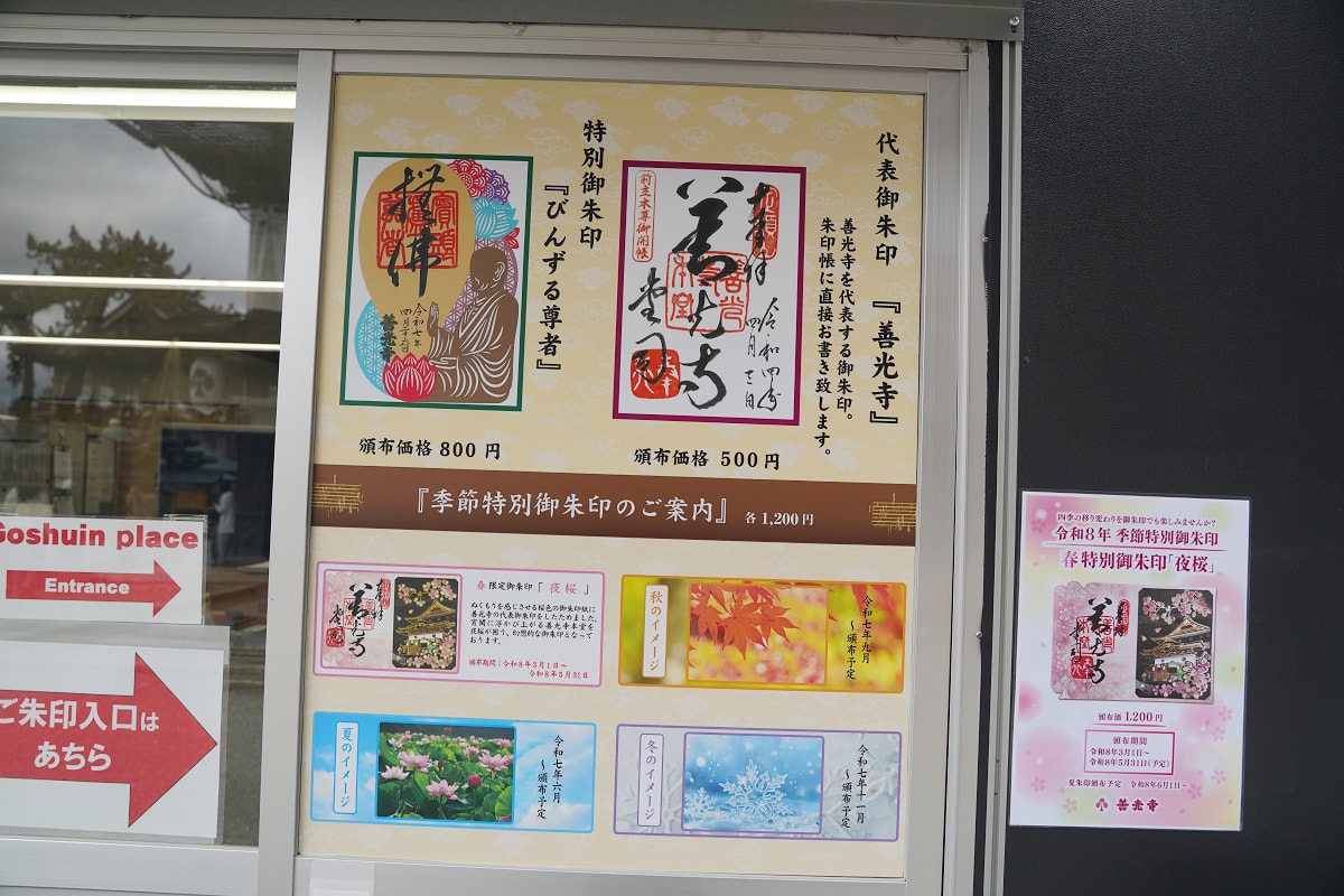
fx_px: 1083
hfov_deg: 63.7
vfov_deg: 45.0
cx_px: 672
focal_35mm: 29
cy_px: 448
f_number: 4.5
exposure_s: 1/100
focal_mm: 29
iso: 100
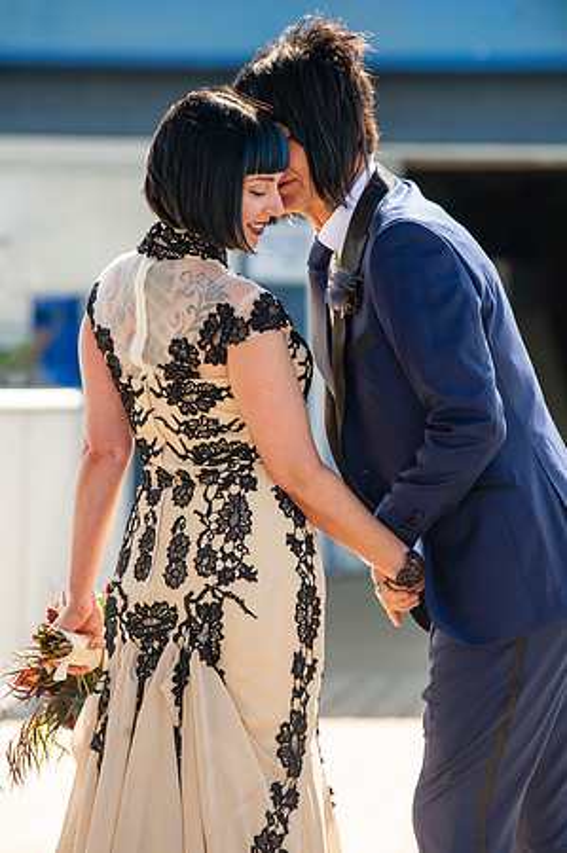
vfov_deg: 10.3
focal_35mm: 200
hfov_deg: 6.9
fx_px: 4736
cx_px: 284
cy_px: 426
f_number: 5
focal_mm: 200
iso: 200
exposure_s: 1/160
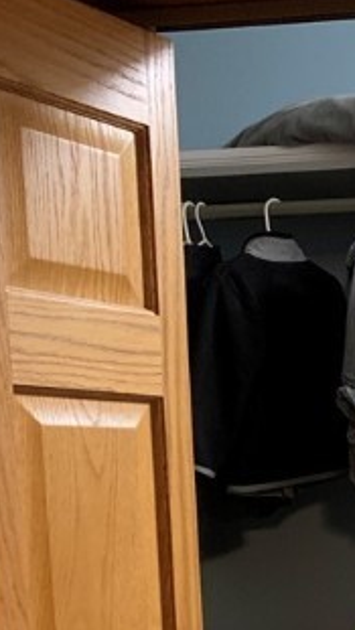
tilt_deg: -8.4
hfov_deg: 15.8
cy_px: 697
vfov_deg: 27.5
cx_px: 542
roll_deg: -0.2
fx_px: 1171
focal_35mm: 70
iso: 500
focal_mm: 4.25
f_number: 1.8
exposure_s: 1/30
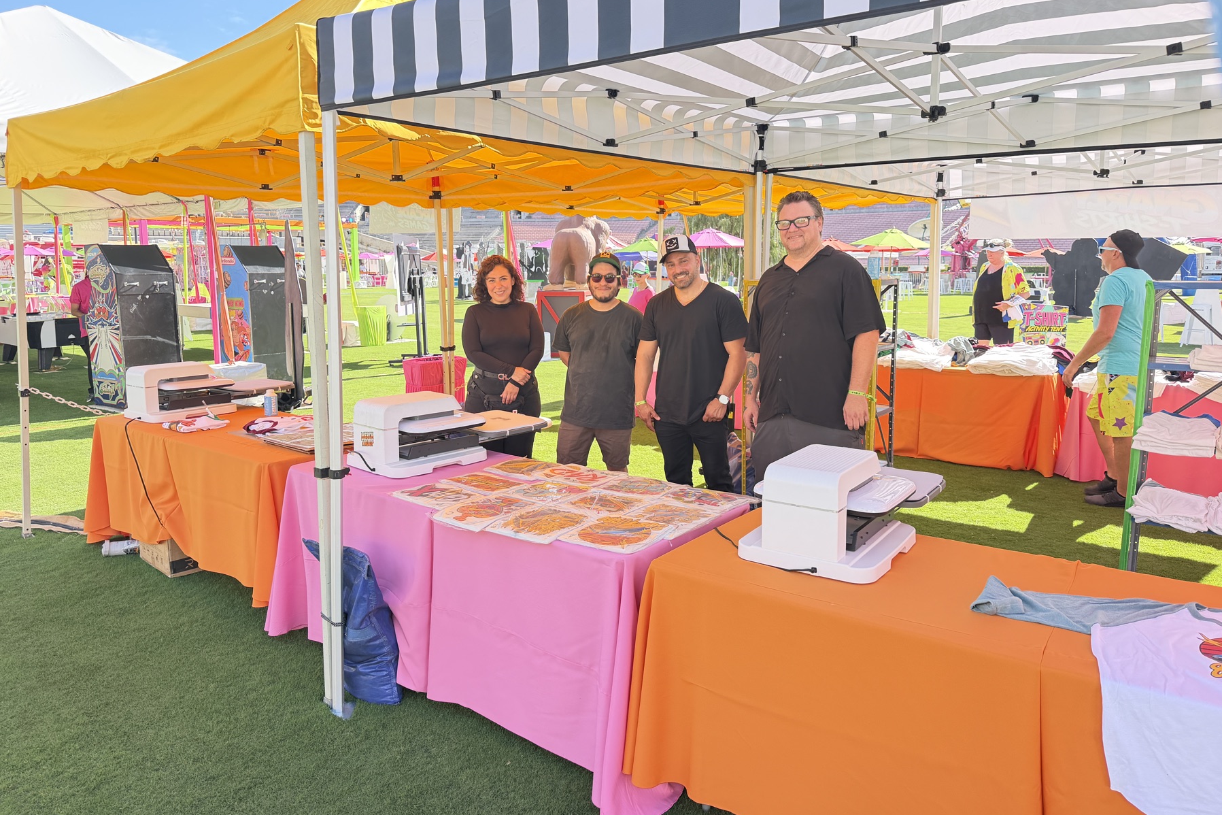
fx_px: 849
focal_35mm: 25
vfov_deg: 51.2
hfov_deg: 71.5
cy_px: 374
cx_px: 611
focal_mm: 6.76
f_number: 1.78
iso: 100
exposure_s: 1/488
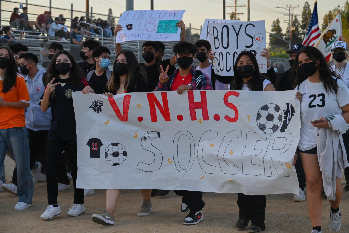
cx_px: 174
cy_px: 116
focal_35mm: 70
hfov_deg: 28.8
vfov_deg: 19.5
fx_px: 679
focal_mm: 70
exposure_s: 1/500
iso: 800
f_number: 6
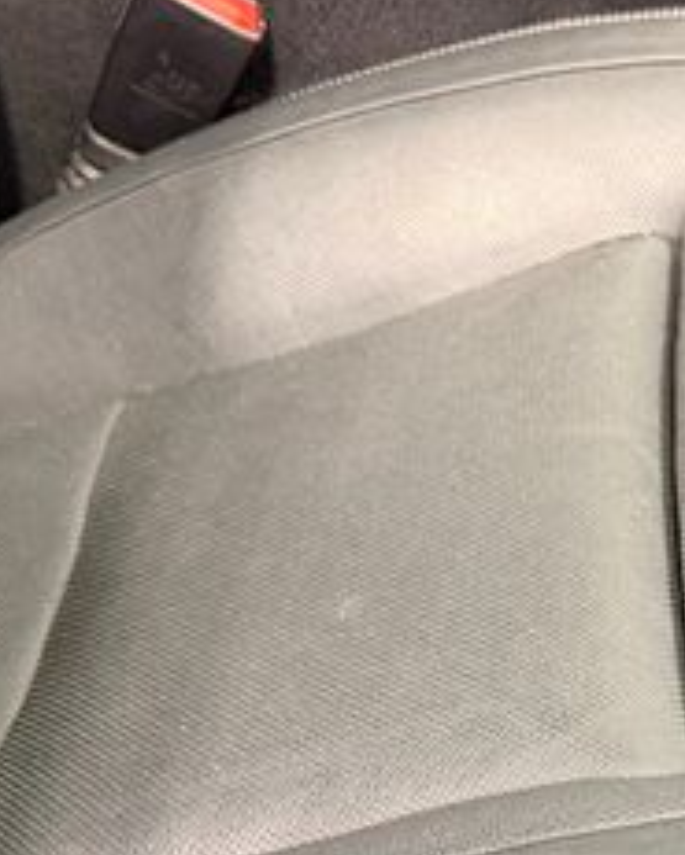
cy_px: 799
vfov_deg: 27.8
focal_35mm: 65
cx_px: 866
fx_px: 1646
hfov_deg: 21.5
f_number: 1.78
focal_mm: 6.76
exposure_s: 1/60
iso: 400
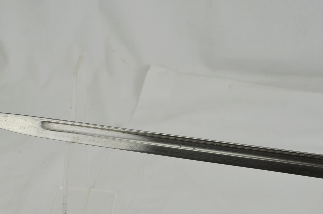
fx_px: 633
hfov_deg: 28.5
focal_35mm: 71
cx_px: 123
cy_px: 140
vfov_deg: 19.1
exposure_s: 1/160
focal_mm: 35
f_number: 6.3
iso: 200
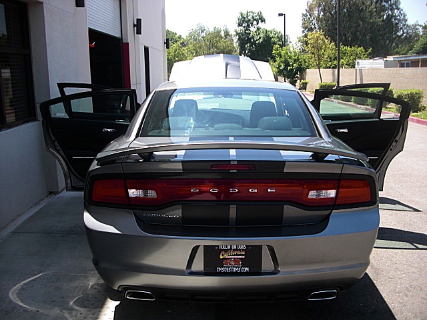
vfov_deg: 39.7
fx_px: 444
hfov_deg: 51.4
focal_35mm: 36
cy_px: 160
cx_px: 214
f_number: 2.8
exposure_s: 1/400
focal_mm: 6.3
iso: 50
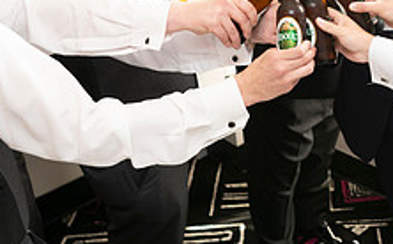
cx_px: 381
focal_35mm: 64
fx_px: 684
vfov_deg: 19.5
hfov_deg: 30.1
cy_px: -16
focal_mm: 24
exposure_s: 1/100
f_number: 2.8
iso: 800
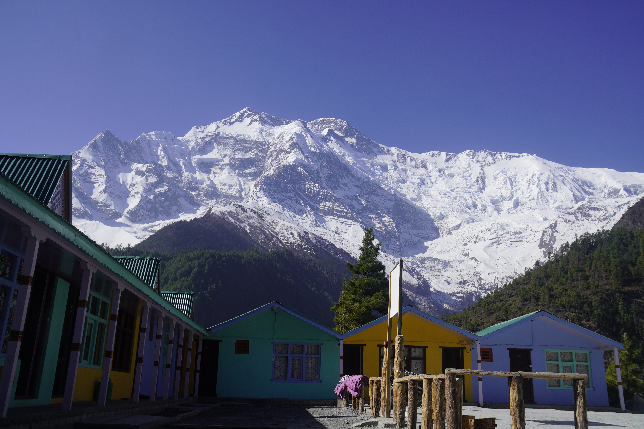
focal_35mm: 33
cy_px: 214
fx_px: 590
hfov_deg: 57.2
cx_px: 322
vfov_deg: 40.0
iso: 100
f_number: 10
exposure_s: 1/200
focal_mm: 22
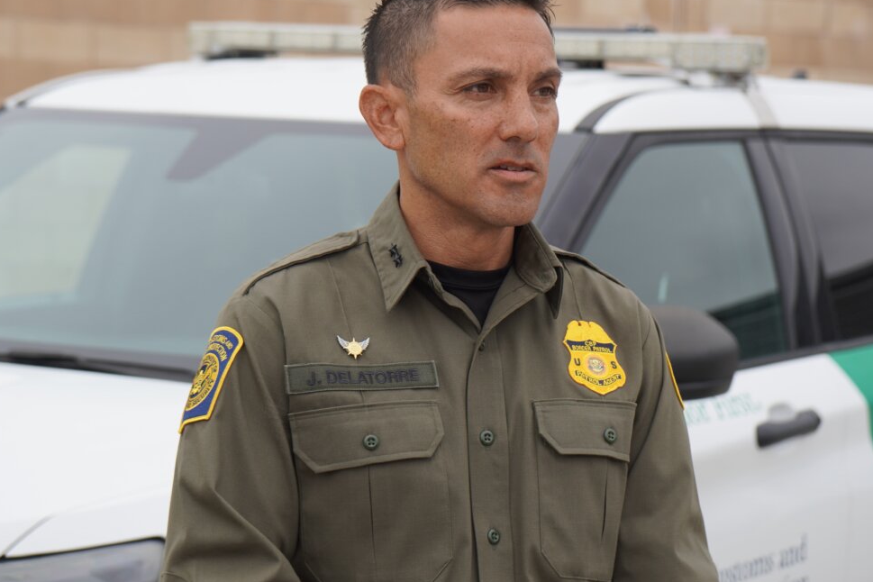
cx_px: 445
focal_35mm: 117
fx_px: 2837
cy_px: 260
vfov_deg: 11.7
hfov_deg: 17.5
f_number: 4.5
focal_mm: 70
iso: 100
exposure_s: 1/400
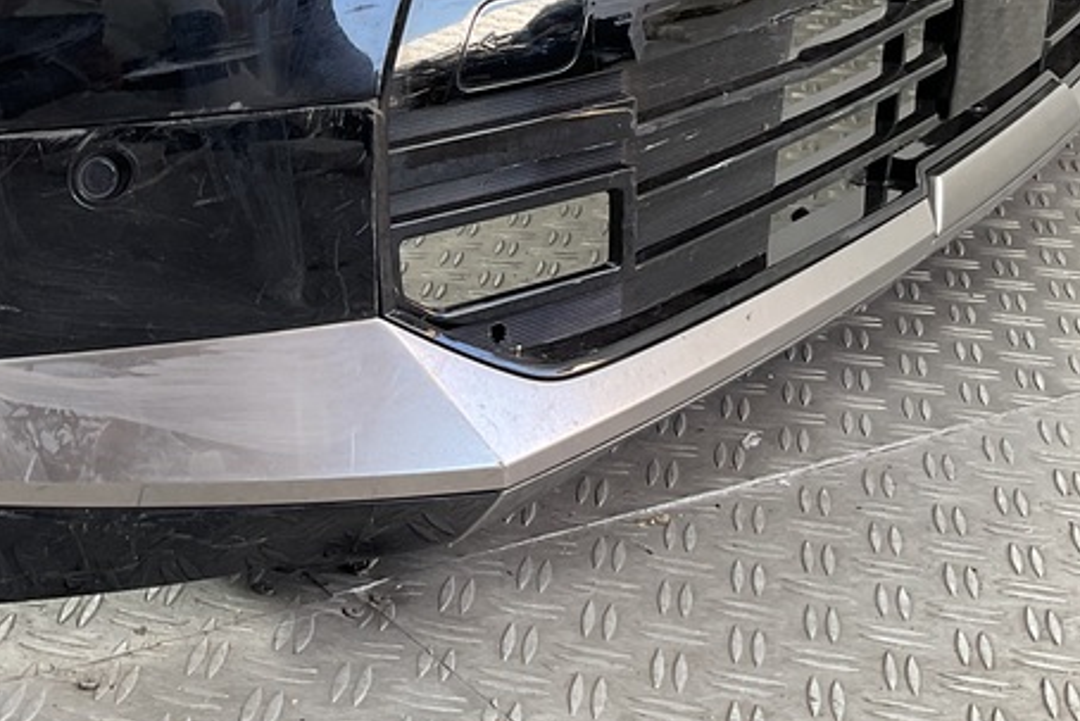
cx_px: 133
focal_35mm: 67
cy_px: 57
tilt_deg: -15.0
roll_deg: -1.2
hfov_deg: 29.0
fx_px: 2011
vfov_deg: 19.9
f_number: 1.8
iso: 32
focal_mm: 3
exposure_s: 1/100
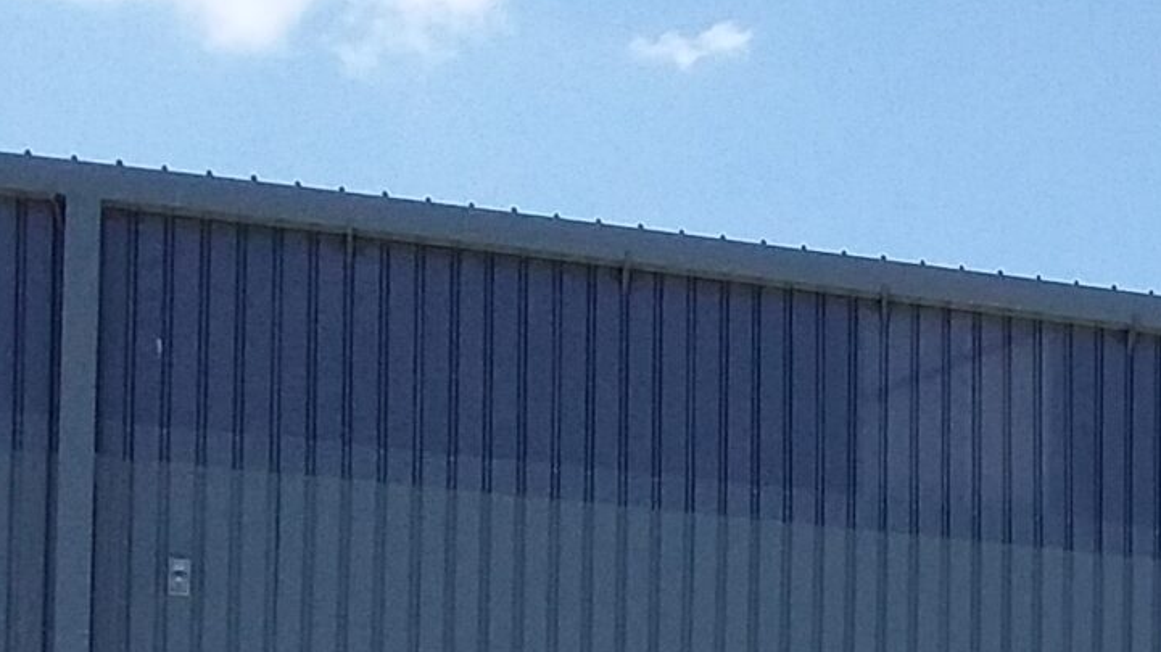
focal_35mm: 120
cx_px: 2055
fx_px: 3693
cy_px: 1170
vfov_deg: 9.6
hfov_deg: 15.5
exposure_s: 1/1378
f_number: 2.2
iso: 40
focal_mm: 3.3
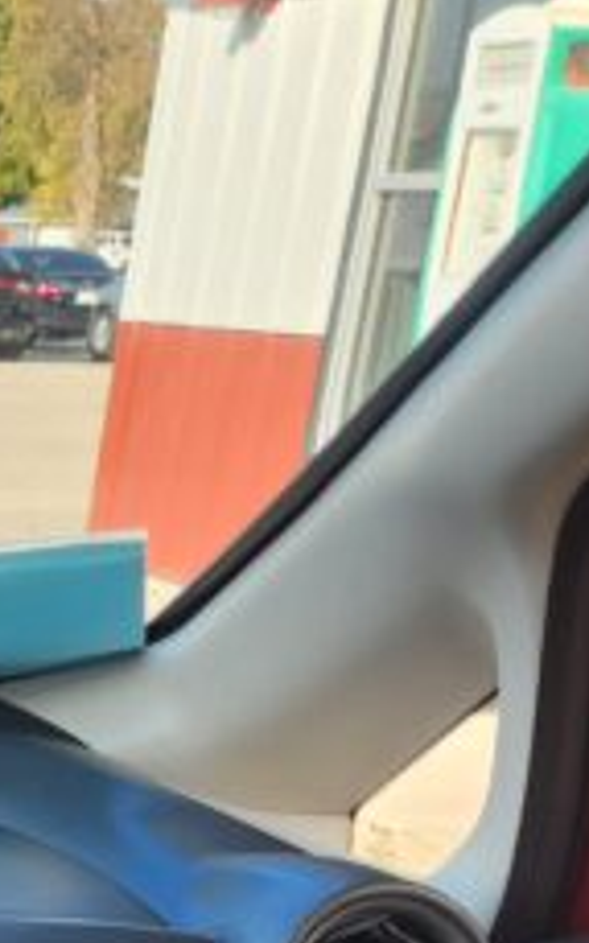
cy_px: 1309
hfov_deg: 10.2
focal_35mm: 109
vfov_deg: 17.6
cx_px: -906
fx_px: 2801
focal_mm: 5.4
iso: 20
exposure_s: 1/180
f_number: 1.8
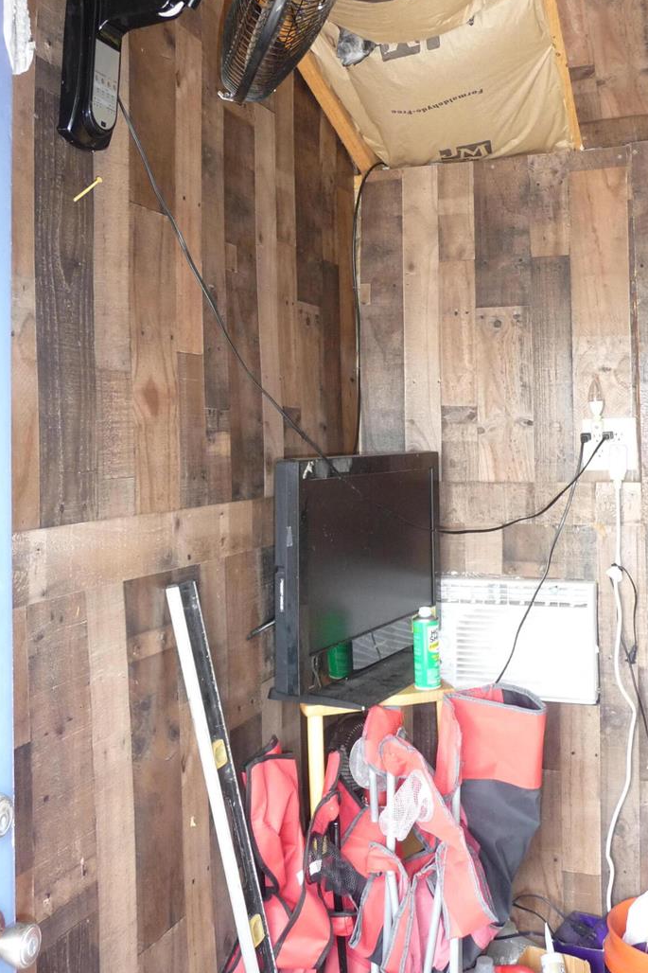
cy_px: 420
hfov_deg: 38.8
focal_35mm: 34
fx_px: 918
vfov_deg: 55.6
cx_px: 355
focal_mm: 4.7
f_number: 3.3
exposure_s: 1/30
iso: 200
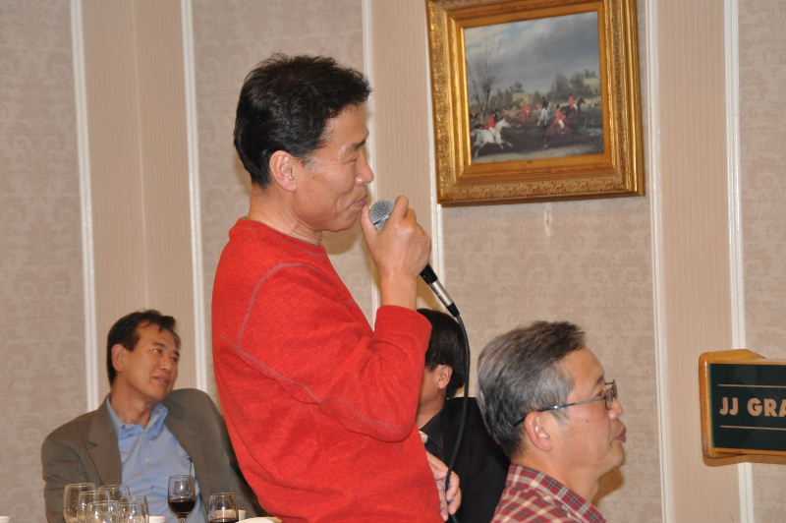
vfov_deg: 11.4
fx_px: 2618
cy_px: 262
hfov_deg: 17.1
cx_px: 393
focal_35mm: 120
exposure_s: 1/80
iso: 1100
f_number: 8
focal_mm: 80
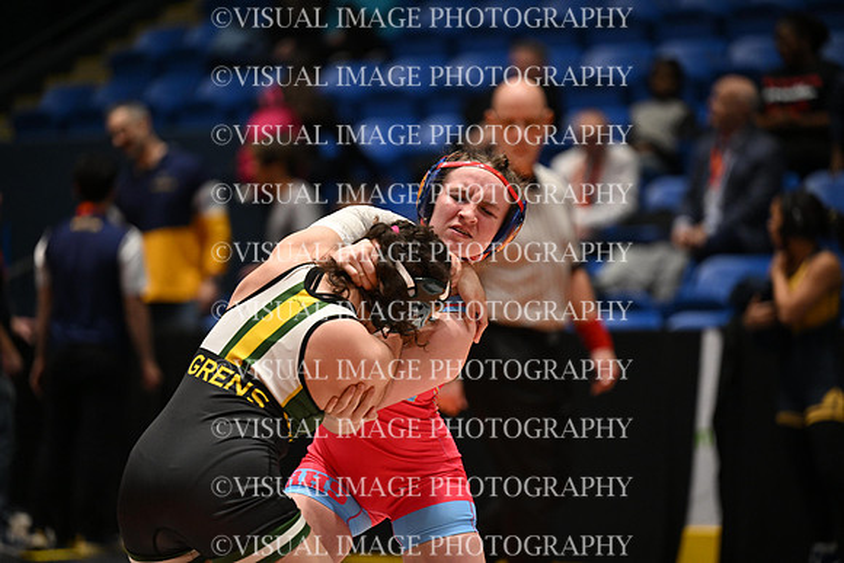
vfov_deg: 8.3
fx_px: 3869
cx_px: 422
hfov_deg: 12.4
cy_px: 282
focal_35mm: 165
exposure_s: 1/960
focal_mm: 165
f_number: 2.8
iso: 2800
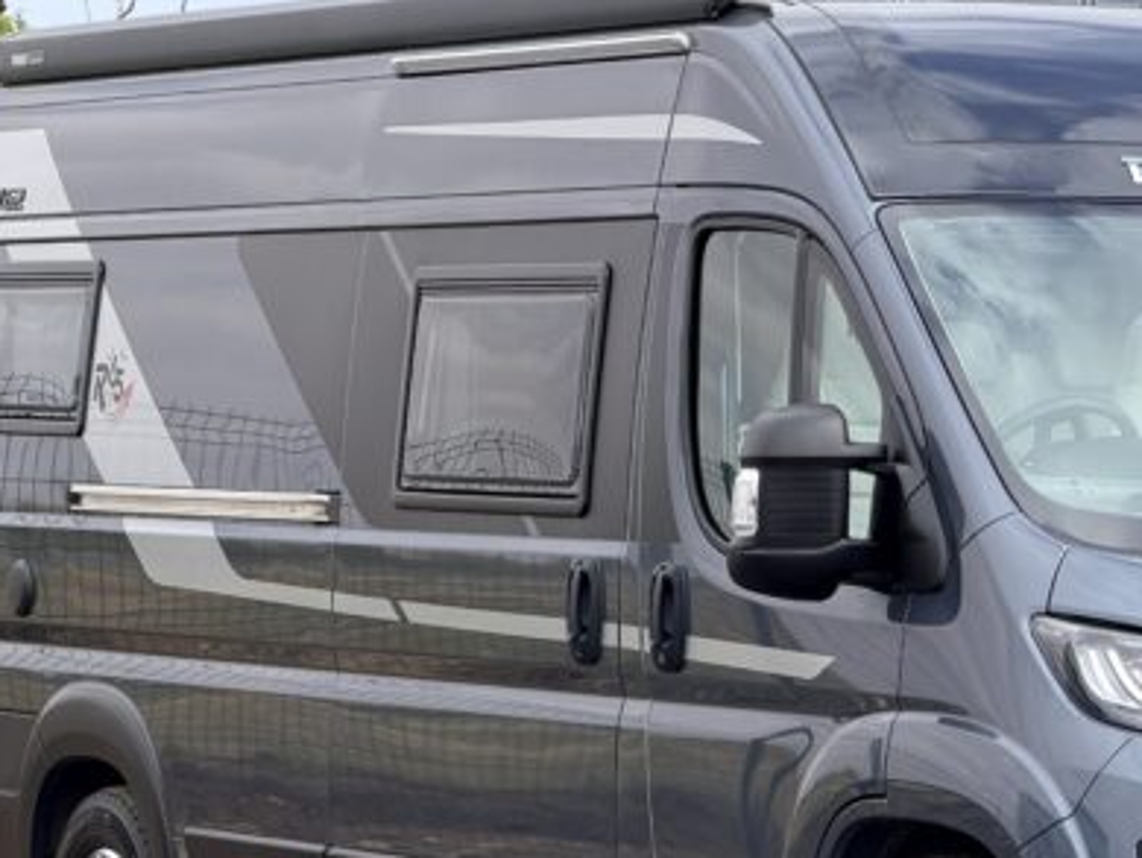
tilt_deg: +0.6
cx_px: 958
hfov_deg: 9.6
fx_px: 6767
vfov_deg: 7.3
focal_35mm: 205
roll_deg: -0.2
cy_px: 594
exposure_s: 1/638
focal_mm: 16.89
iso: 40
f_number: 2.8
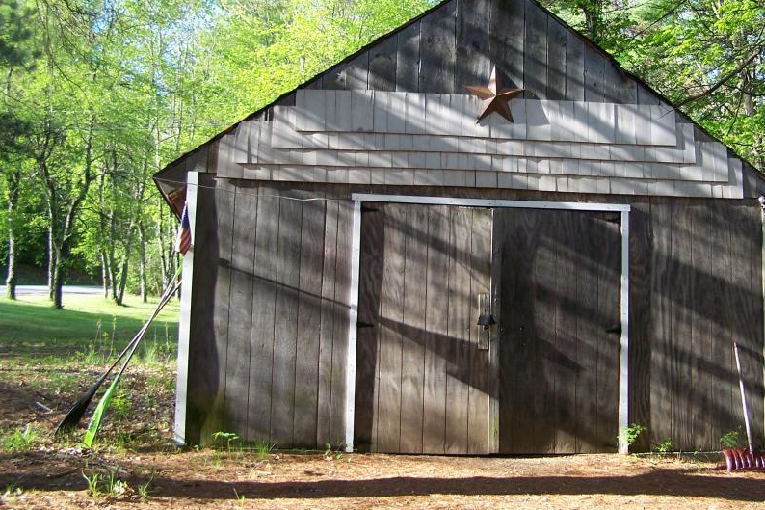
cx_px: 466
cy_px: 182
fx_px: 1083
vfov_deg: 26.4
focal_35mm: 51
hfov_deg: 38.7
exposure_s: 1/160
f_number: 2.8
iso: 80
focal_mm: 6.3
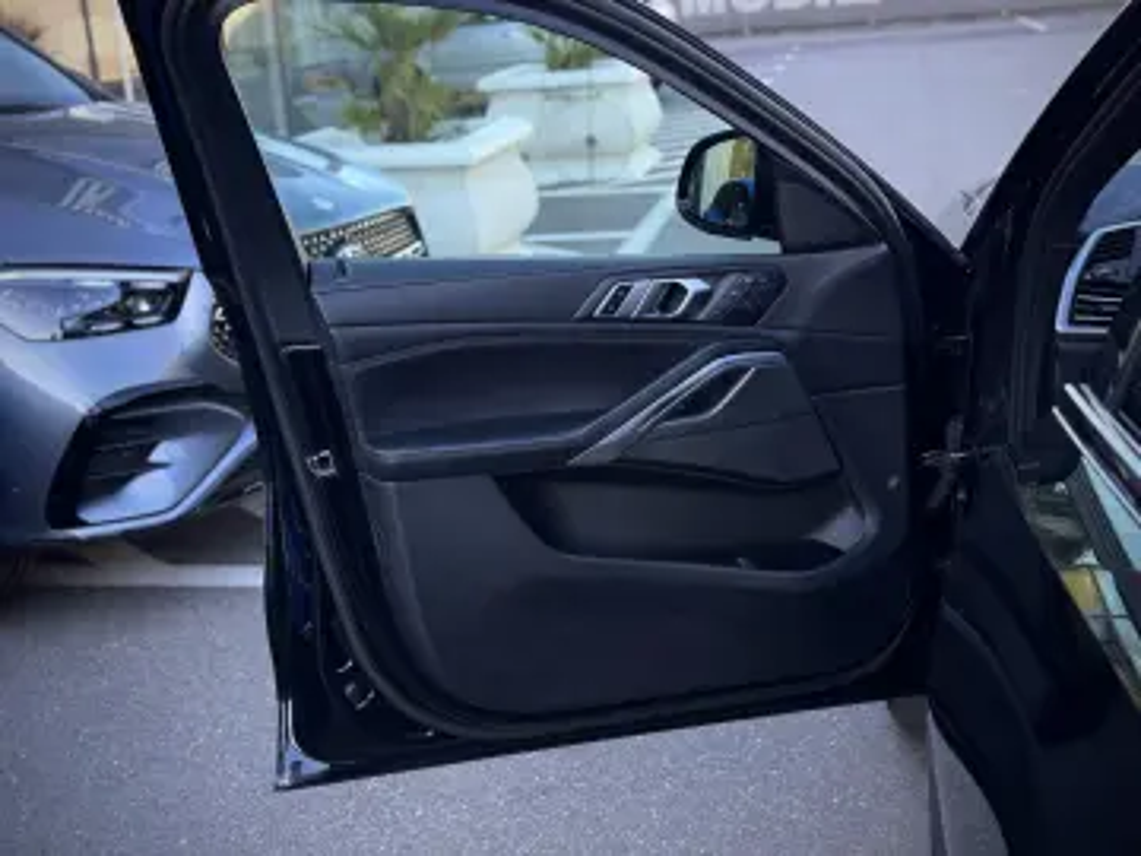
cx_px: 570
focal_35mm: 48
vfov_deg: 30.3
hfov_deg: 39.7
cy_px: 428
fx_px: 1582
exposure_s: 1/221
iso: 64
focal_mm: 6.76
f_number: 1.78
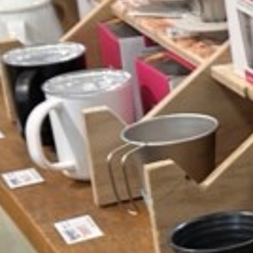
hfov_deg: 9.0
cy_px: 138
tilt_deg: -18.8
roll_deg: +0.2
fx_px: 1340
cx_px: 719
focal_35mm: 162
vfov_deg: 10.8
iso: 125
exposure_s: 1/120
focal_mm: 6.86
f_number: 1.78
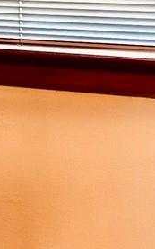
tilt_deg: -4.5
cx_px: -184
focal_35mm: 204
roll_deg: +2.1
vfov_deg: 10.1
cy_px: -46
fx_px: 1380
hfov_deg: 6.2
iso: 200
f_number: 1.5
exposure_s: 1/60
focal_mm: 5.7
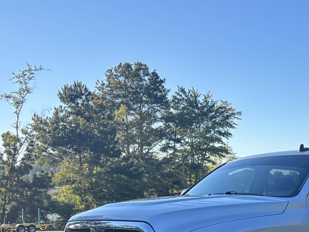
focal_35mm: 66
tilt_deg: -7.1
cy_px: 270
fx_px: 589
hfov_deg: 27.7
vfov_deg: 20.9
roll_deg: -0.5
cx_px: 309
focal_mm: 5.96
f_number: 1.6
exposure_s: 1/781
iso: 50
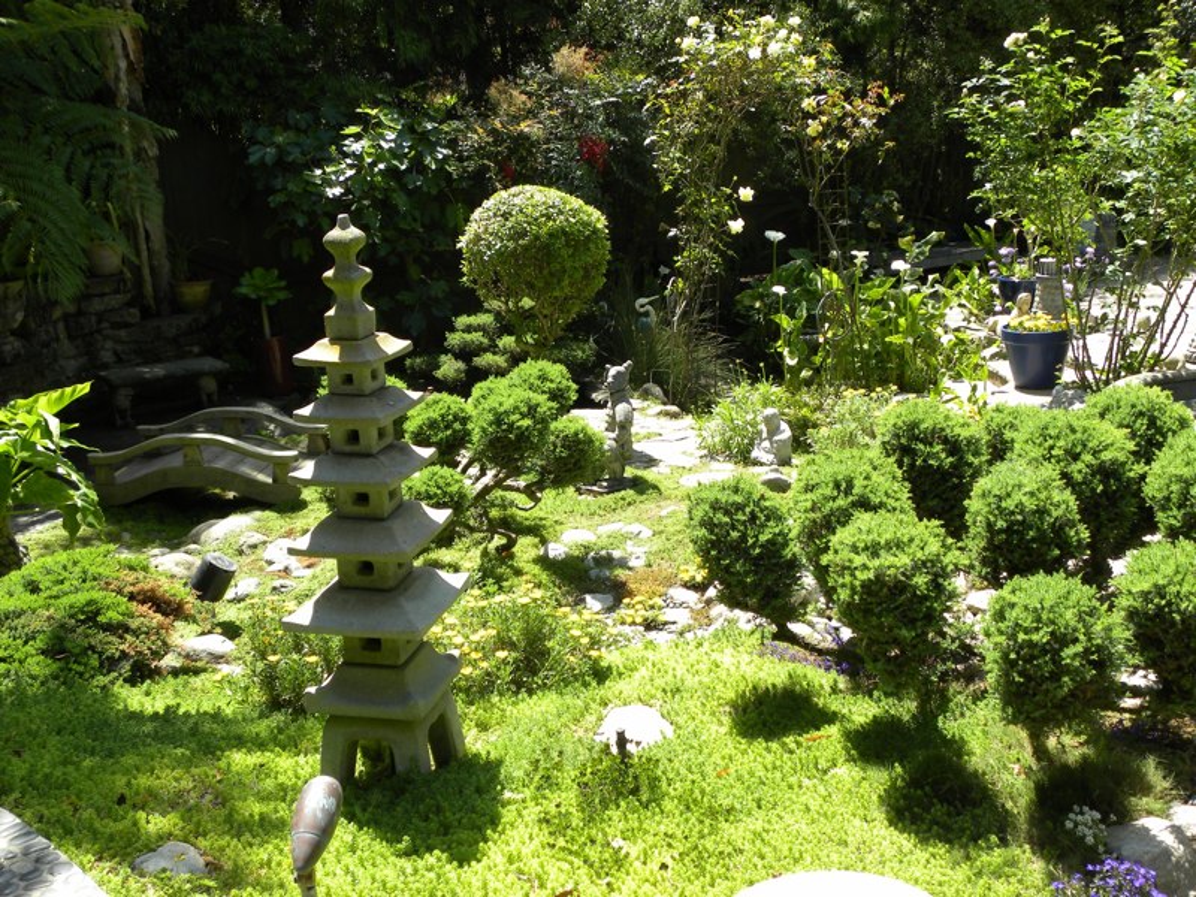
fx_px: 1278
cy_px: 448
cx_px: 598
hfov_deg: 50.1
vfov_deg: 38.7
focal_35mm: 37
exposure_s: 1/244
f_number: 3.5
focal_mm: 6.6
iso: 64
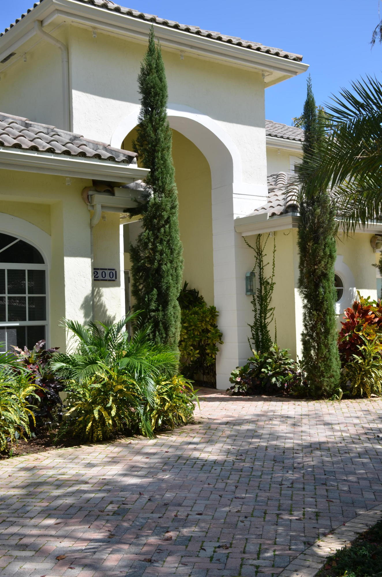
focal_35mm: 45
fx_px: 720
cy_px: 288
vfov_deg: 43.7
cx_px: 191
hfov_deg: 29.7
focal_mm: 30
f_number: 8
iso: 100
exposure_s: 1/250
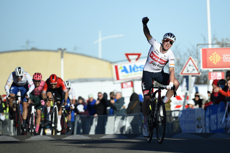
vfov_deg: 3.4
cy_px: 76
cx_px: 115
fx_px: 2554
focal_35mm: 400
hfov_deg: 5.2
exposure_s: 1/1600
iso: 320
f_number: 5.6
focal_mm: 400
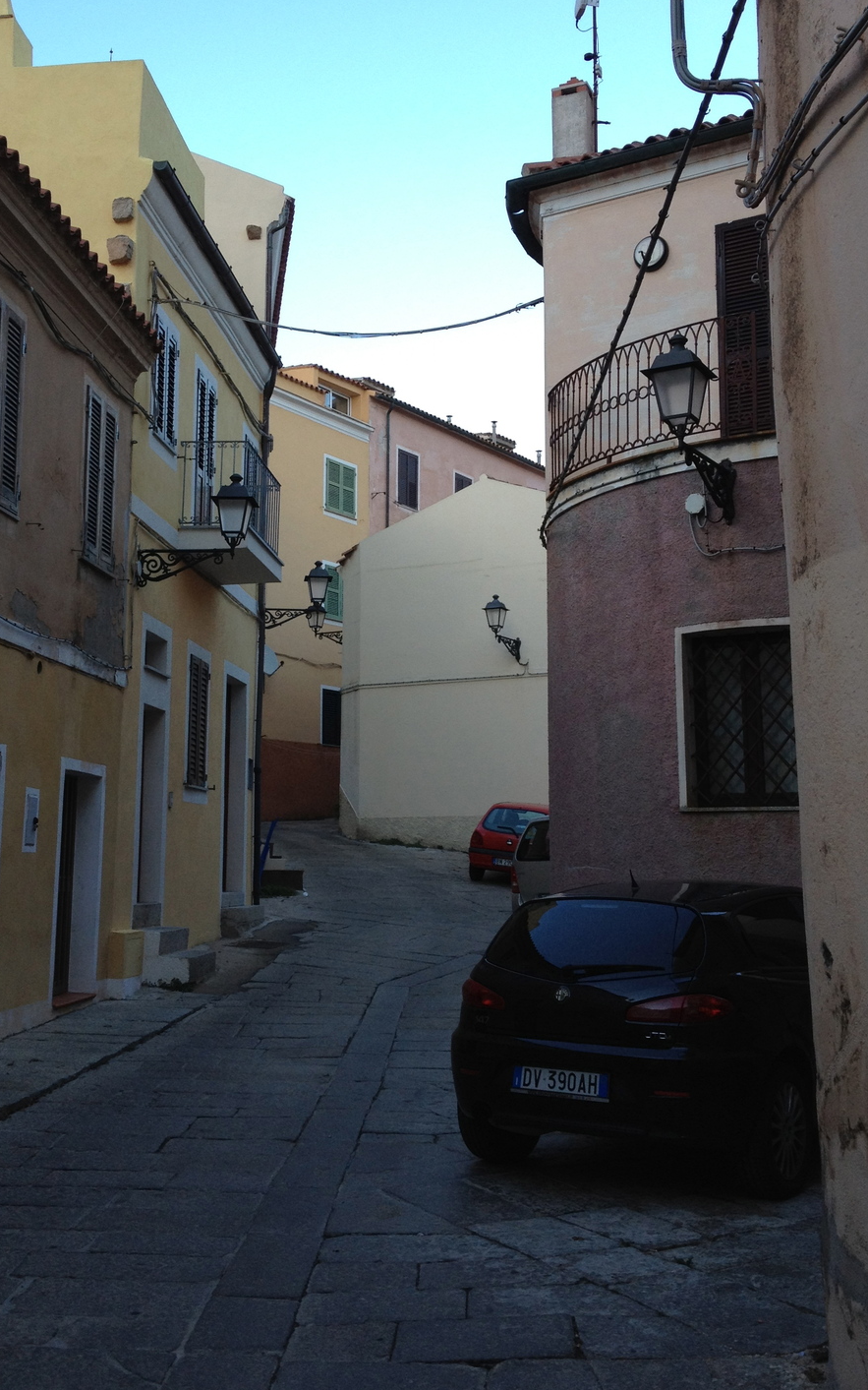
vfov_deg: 47.1
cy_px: 633
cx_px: 372
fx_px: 1590
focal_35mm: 42
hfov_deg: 30.5
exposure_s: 1/159
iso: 64
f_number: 2.4
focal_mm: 4.28
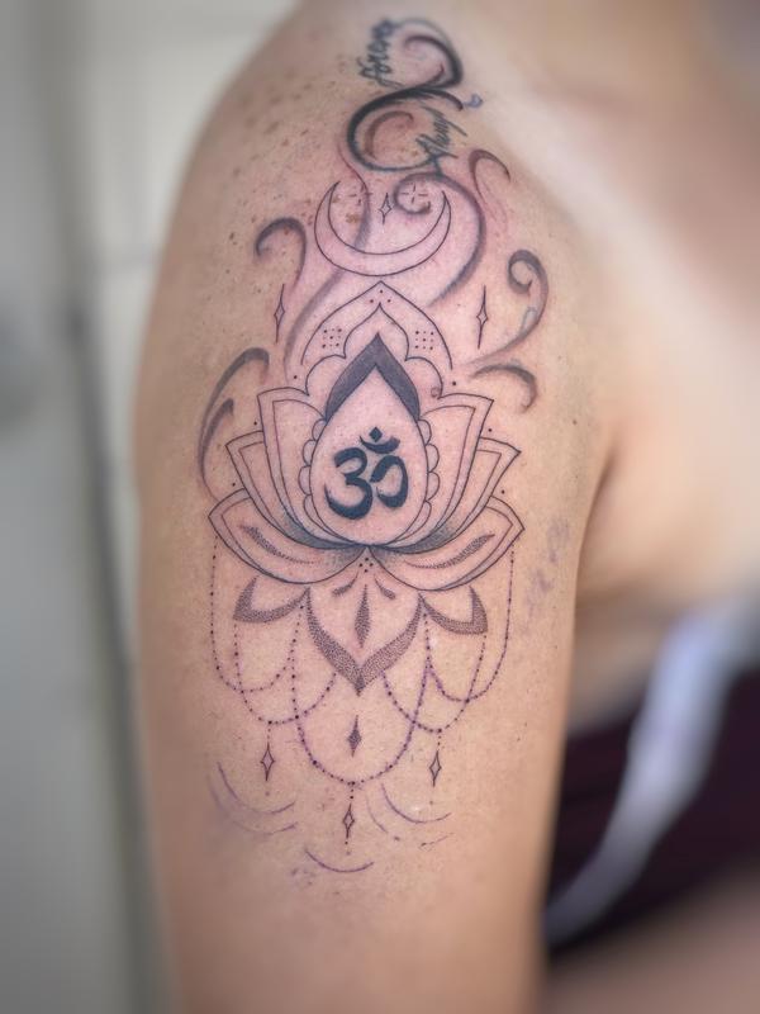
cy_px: 507
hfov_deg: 25.7
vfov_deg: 33.8
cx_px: 380
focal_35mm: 57
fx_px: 1669
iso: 20
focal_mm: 6.6
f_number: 2.8
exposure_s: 1/126
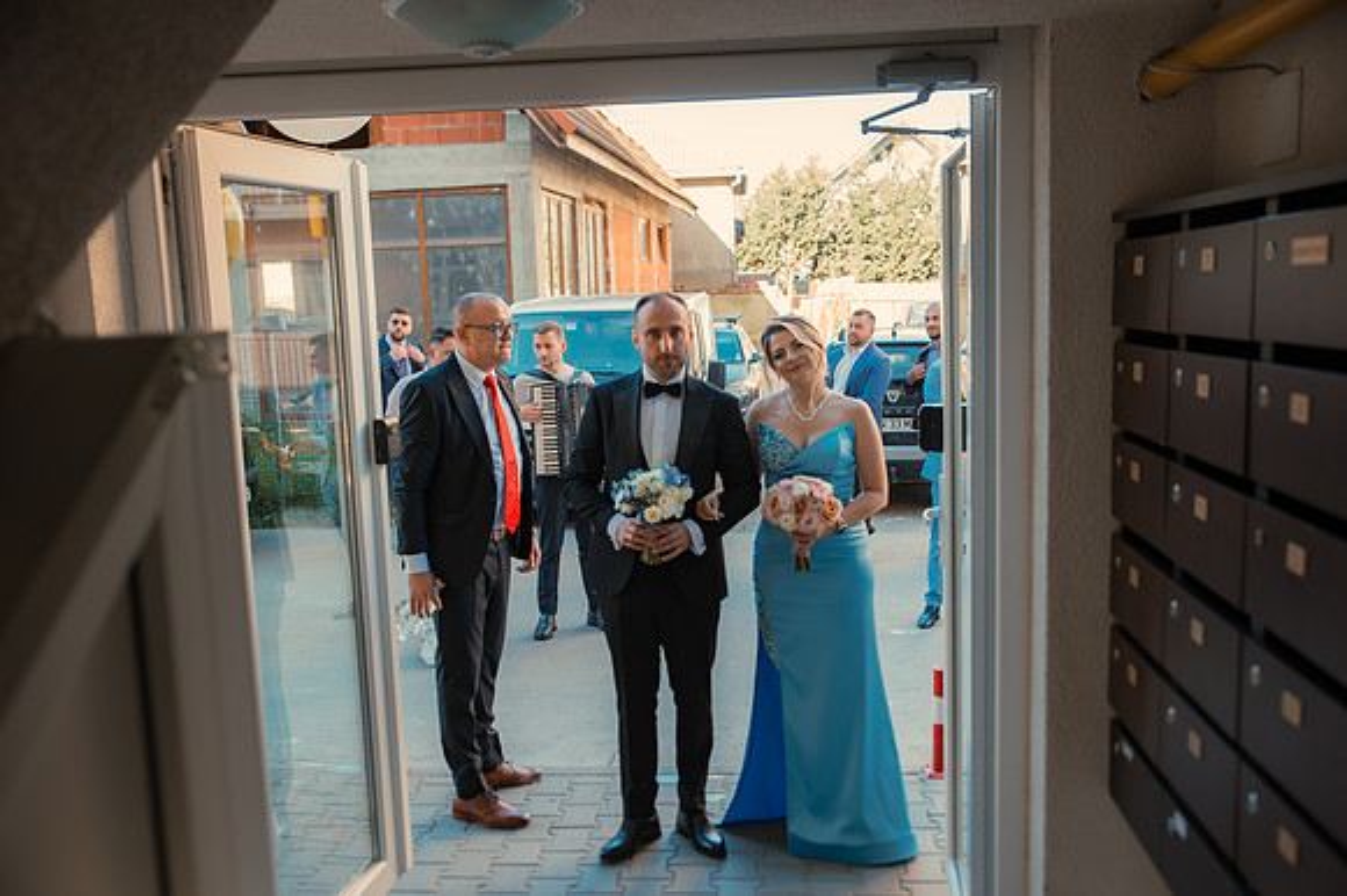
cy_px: 448
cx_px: 674
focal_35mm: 35
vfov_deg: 37.8
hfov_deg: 54.5
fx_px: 1309
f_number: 3.5
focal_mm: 35
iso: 320
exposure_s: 1/125
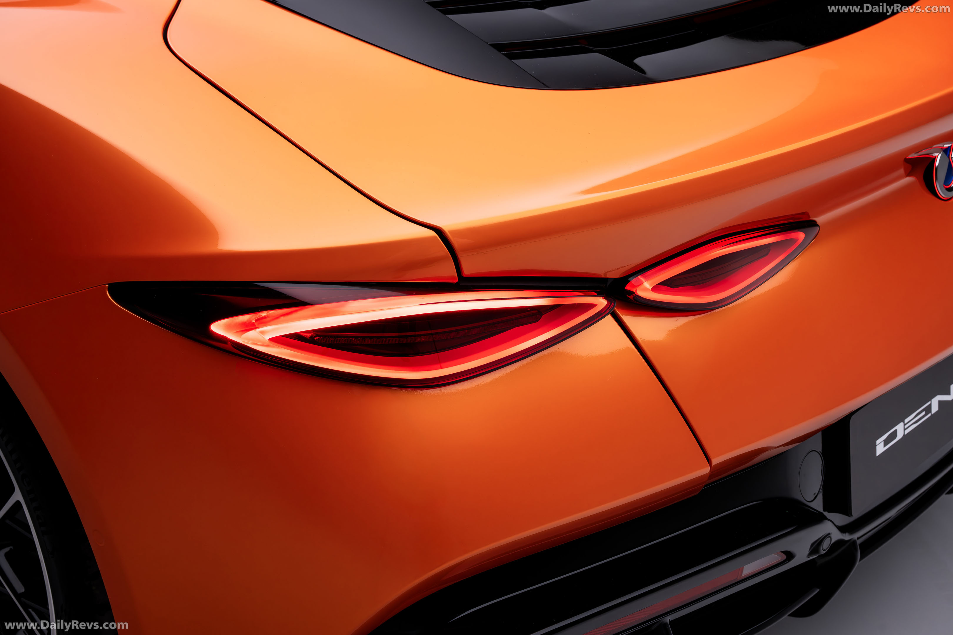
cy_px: 318
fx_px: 1429
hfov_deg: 36.9
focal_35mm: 54
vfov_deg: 25.1
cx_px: 476
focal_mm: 54
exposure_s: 1/60
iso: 400
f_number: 8
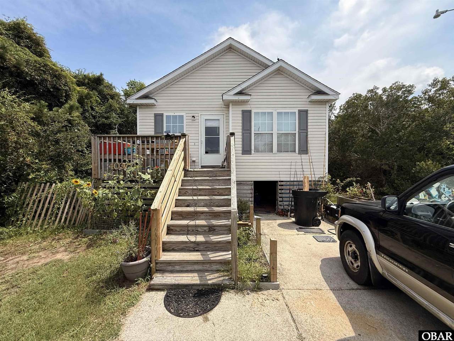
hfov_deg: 102.1
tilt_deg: +0.5
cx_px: 227
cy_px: 170
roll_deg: -0.3
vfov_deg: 85.7
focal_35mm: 14
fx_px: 184
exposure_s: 1/1656
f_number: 2.2
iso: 50
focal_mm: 2.22
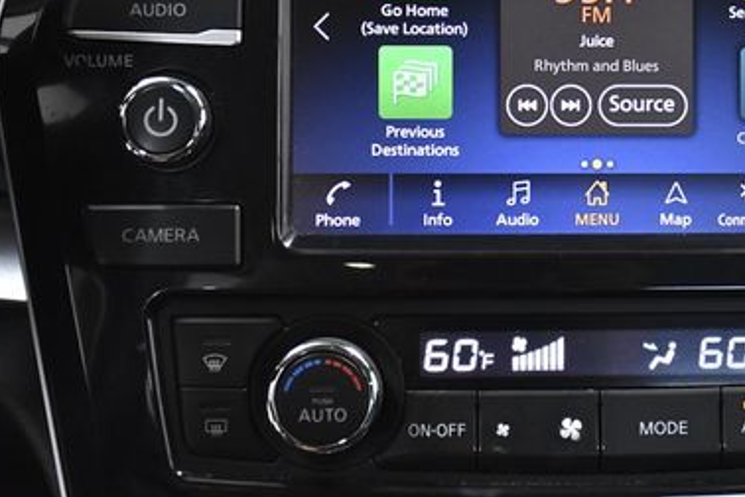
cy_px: 149
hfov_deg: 22.8
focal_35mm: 88
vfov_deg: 15.5
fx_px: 1821
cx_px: 609
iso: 2500
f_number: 4.2
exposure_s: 1/200
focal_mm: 35
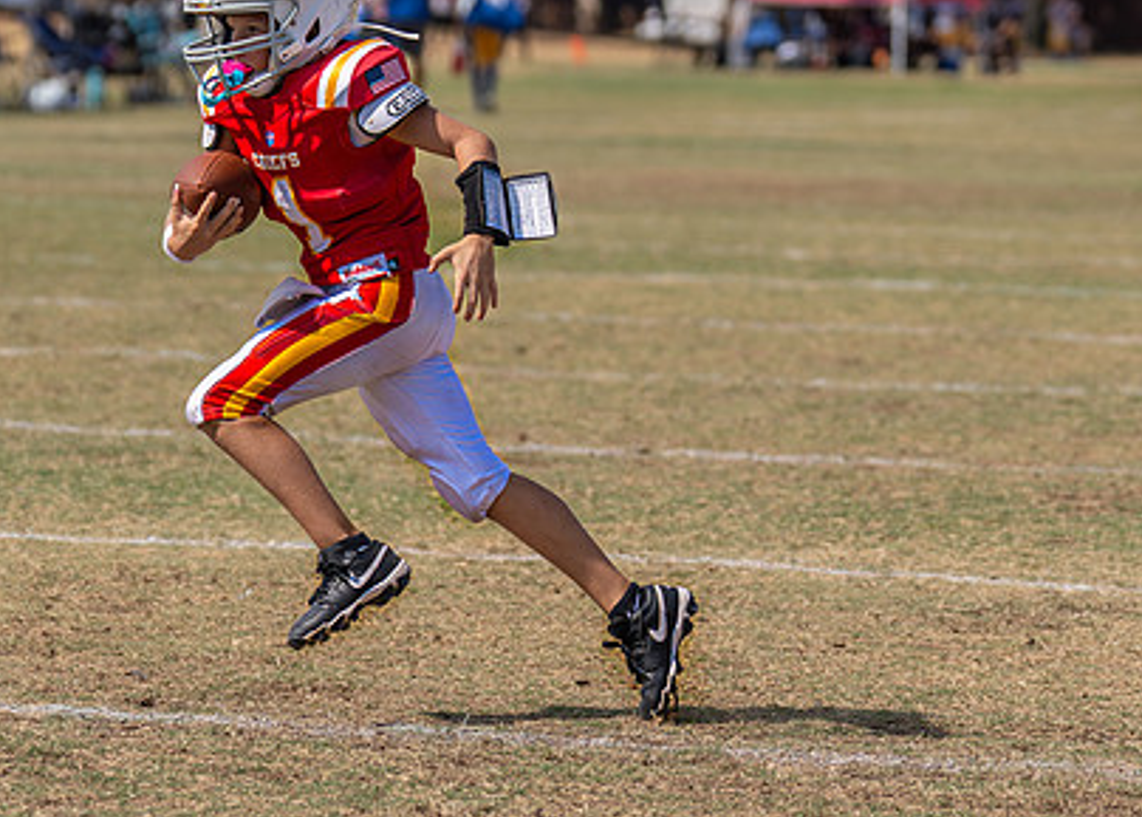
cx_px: 279
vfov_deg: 4.9
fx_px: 9475
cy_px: 314
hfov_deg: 6.9
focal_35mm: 292
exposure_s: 1/3200
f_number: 2.8
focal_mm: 101
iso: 100
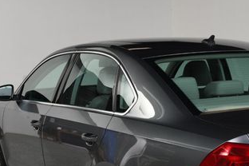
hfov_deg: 24.4
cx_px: 200
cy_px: 155
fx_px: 567
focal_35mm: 82
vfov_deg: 16.4
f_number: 10
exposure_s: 1/160
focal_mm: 27
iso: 100
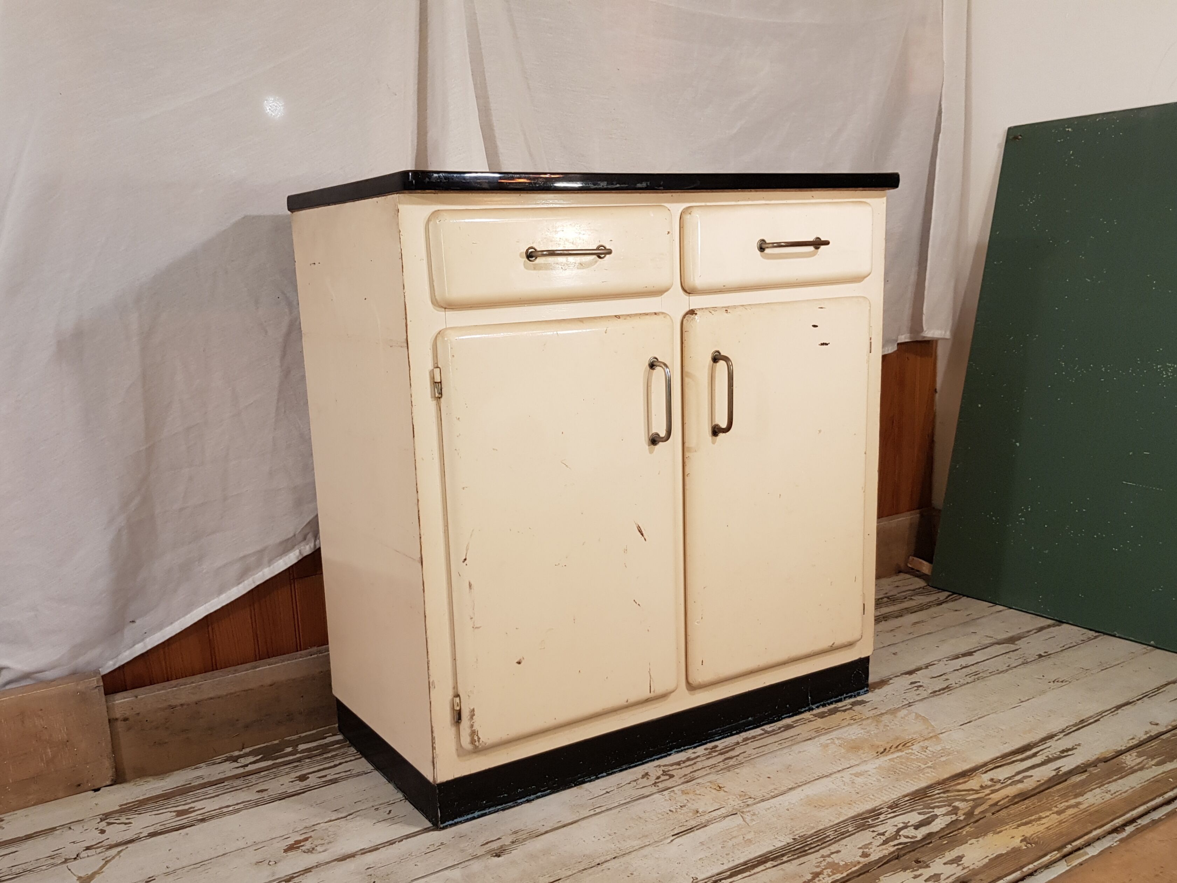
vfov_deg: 53.1
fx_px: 884
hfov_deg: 67.3
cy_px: 442
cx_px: 588
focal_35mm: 26
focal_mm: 4.2
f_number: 1.7
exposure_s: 1/50
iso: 100
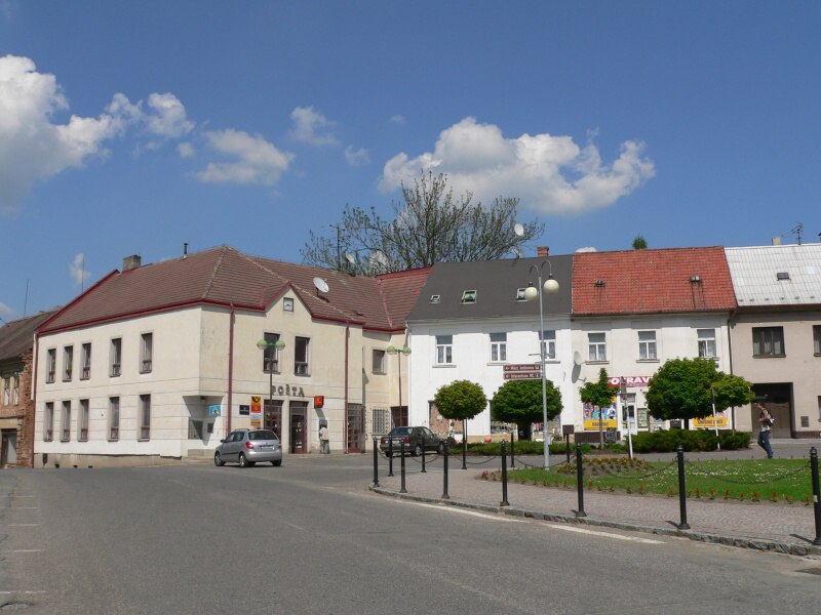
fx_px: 901
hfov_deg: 49.0
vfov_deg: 37.7
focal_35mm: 38
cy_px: 308
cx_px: 410
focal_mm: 6.3
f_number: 5.6
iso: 80
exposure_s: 1/640
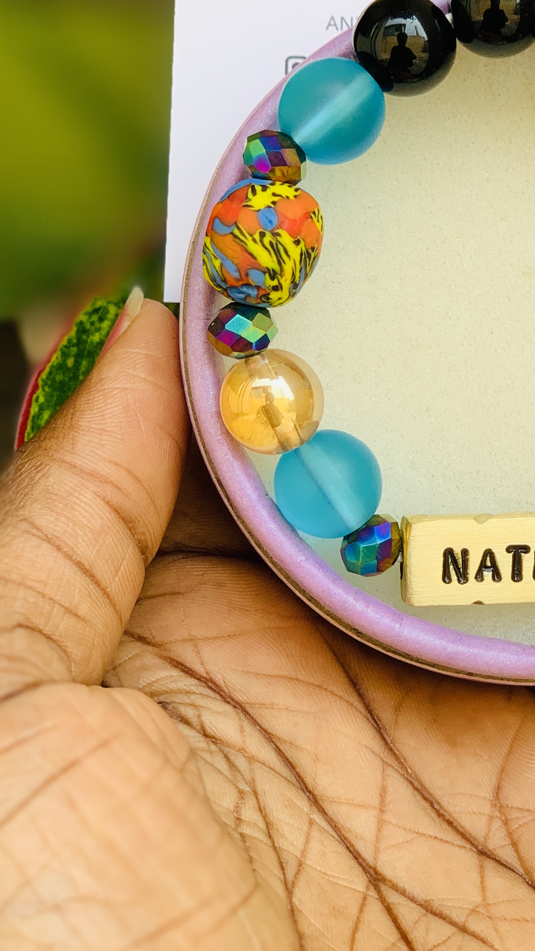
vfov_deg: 21.5
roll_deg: +0.6
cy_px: 383
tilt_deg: -13.7
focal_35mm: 99
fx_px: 2496
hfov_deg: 12.1
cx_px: 527
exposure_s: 1/141
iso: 16
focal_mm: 6
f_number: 2.4
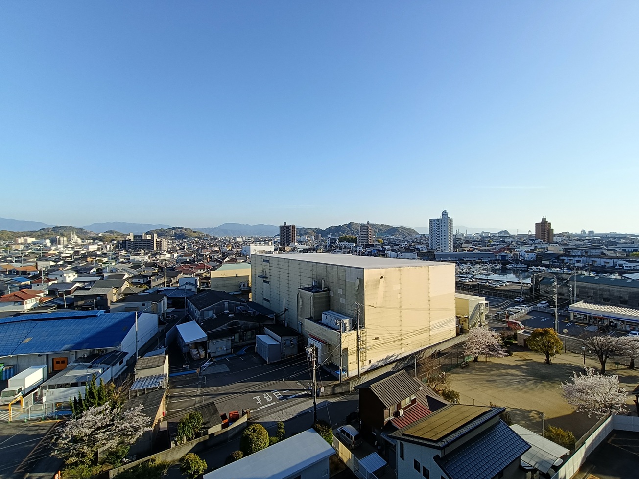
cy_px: 240
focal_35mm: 16
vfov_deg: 78.1
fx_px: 295
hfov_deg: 94.5
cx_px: 320
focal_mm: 1.68
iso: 64
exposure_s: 1/597
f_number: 2.2
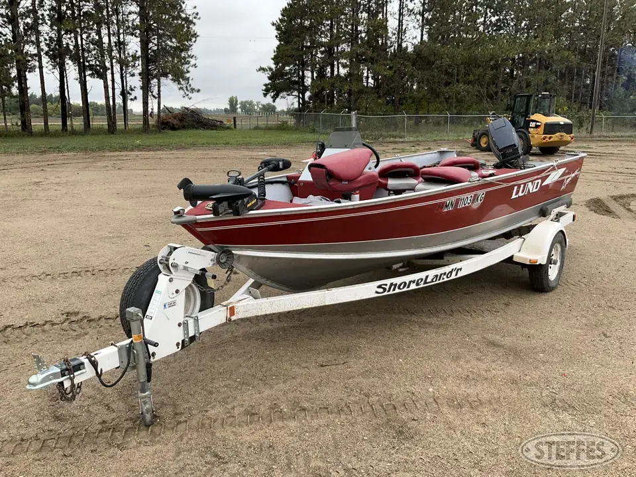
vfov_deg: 48.2
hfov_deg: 61.7
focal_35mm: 29
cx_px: 318
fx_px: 533
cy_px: 238
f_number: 1.8
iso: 16
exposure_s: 1/126
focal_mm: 3
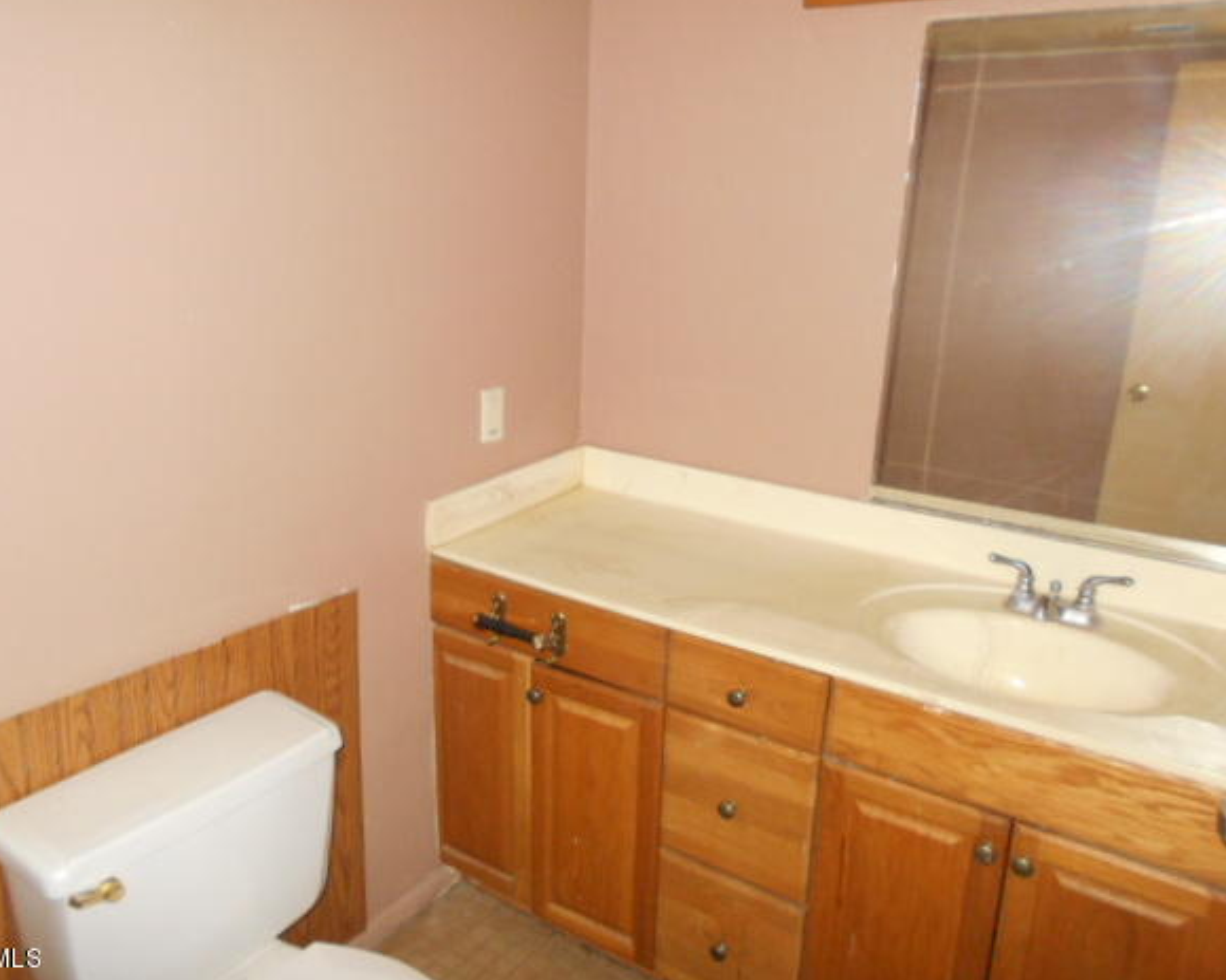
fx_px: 1016
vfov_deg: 51.5
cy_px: 494
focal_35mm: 28
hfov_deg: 62.1
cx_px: 552
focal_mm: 4.6
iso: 280
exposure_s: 1/25
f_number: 3.2
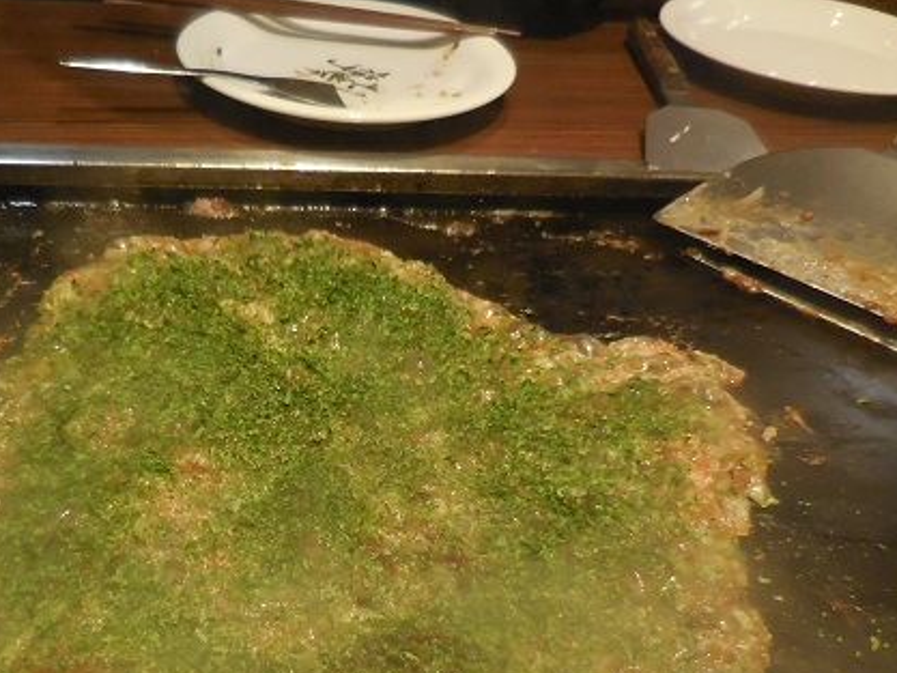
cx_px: 323
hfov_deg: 50.7
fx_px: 933
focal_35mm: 36
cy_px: 464
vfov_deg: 39.1
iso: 400
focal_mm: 4.5
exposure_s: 1/20
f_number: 3.3
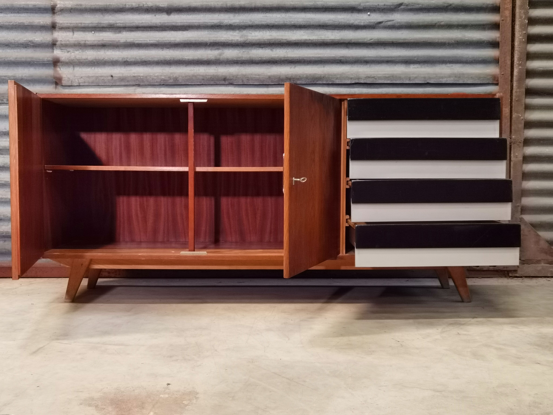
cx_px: 276
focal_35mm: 40
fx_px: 639
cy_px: 208
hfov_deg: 46.8
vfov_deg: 36.0
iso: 640
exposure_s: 1/25
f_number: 1.9
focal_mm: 6.71
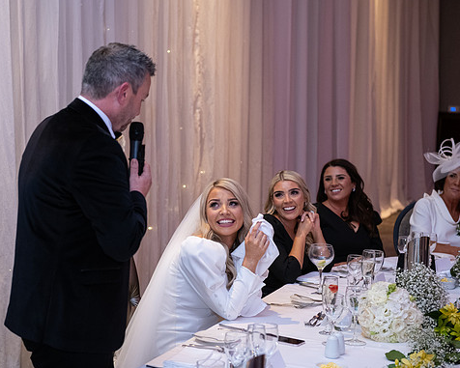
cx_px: 191
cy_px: 186
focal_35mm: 80
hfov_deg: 23.8
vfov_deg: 19.2
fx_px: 1089
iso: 1250
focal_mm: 70
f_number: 3.5
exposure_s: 1/160
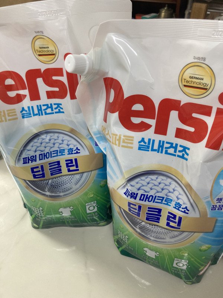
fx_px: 241
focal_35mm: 28
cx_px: 112
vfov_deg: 63.4
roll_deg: +2.1
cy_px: 149
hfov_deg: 49.7
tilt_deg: -41.0
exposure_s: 1/60
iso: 64
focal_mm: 3.99
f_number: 1.8
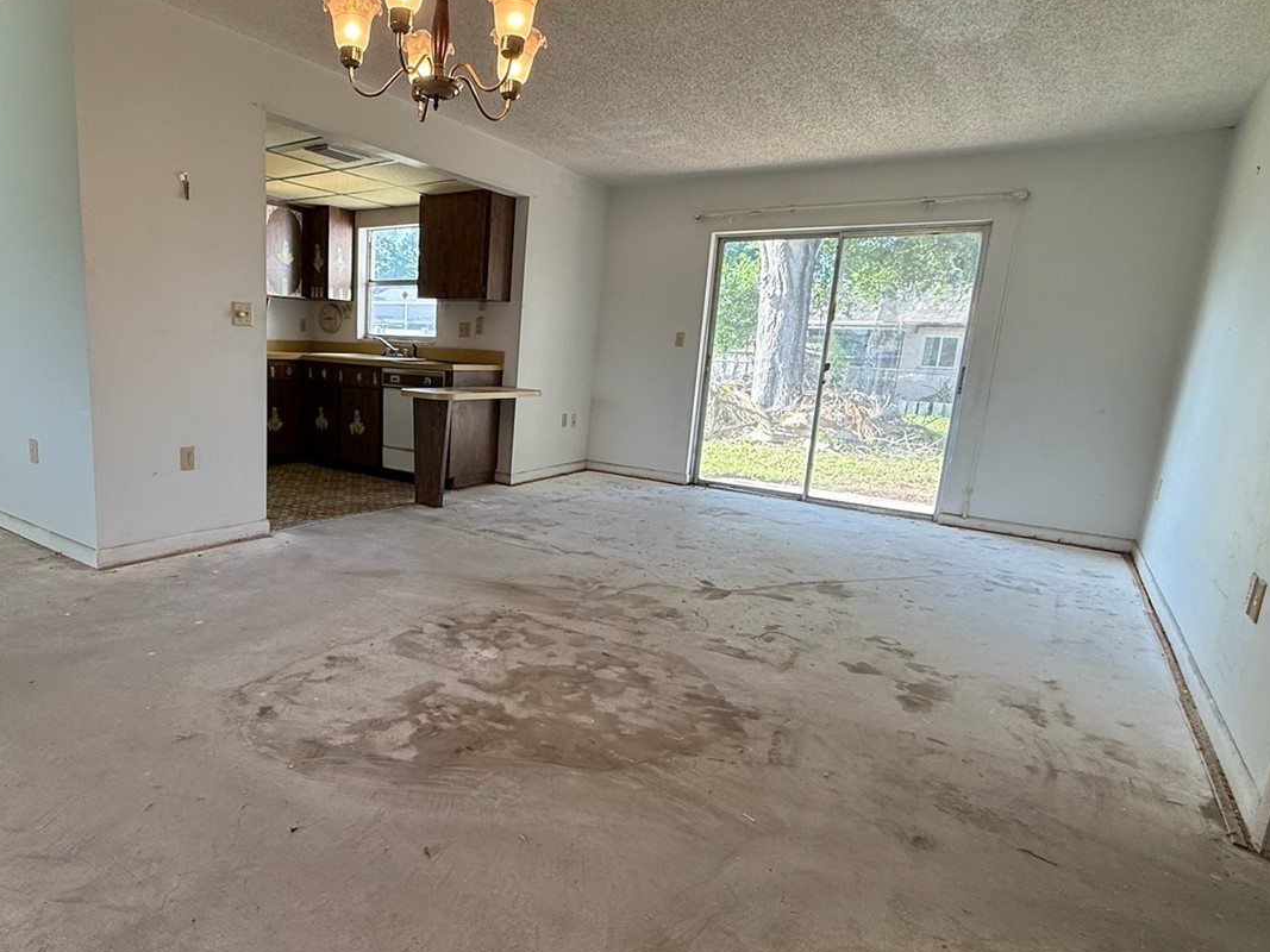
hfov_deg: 77.2
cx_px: 457
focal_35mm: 21
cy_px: 491
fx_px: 770
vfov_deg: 63.4
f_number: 2.2
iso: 125
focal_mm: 2.22
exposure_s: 1/120
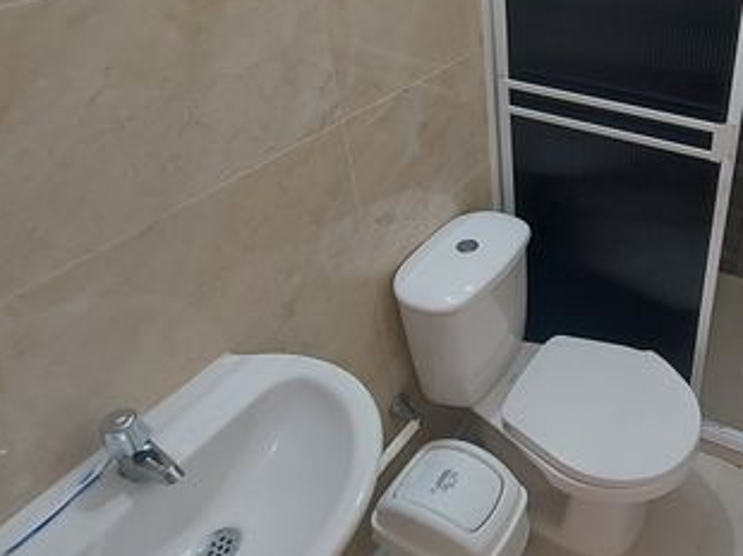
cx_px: 656
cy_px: 149
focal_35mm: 28
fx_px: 601
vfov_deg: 48.1
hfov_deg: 55.8
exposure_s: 1/60
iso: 320
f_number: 2.2
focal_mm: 1.74
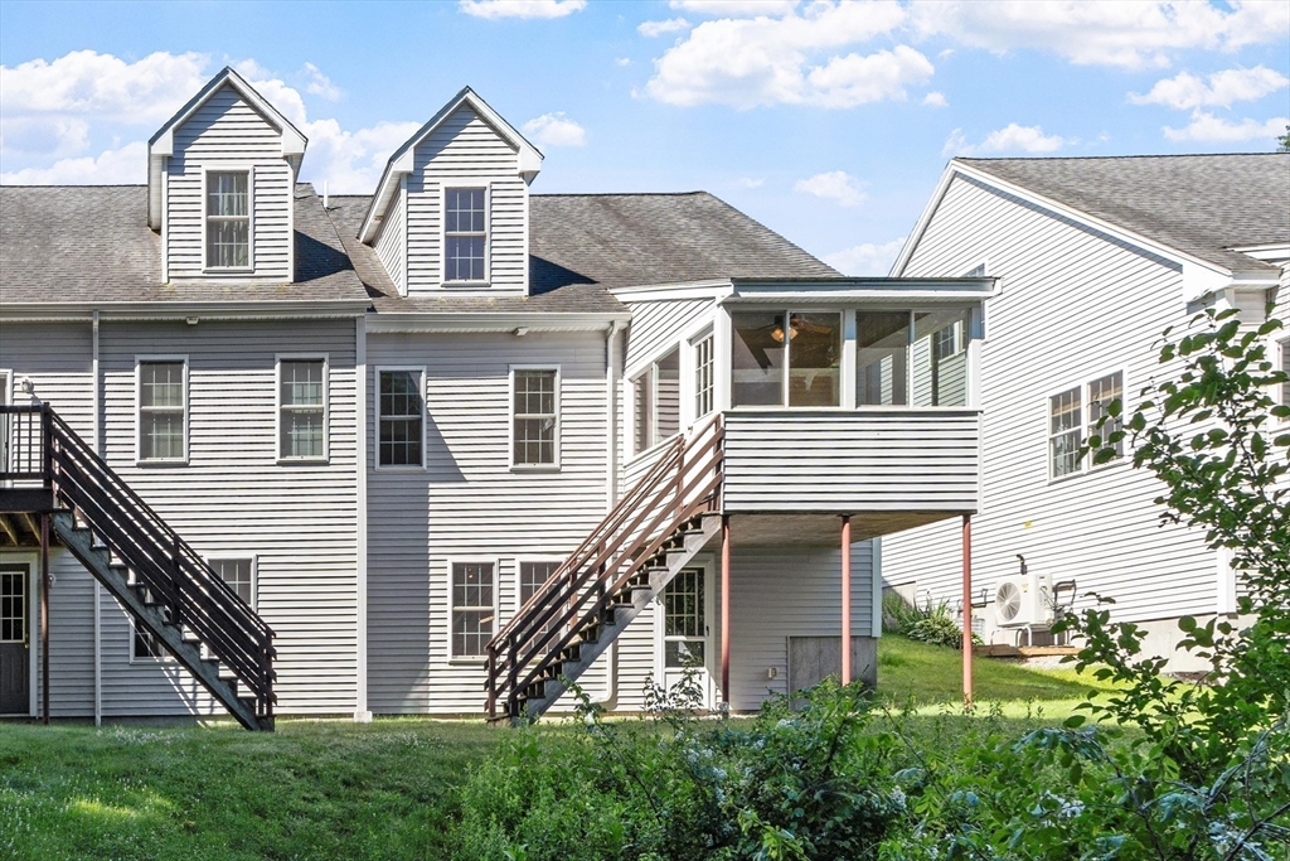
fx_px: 1183
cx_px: 645
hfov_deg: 57.2
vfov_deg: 40.0
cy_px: 430
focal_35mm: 33
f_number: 9
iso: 100
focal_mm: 22
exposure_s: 1/200
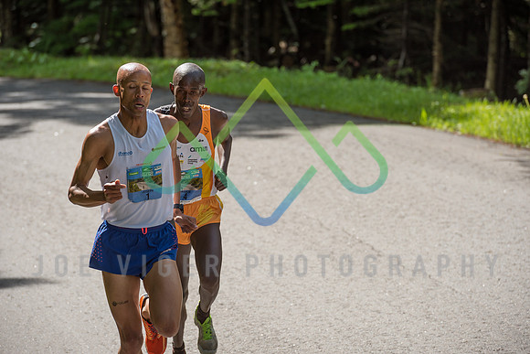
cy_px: 177
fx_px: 2945
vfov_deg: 6.9
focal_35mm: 200
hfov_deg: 10.3
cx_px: 265
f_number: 5.6
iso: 200
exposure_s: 1/640
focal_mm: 200
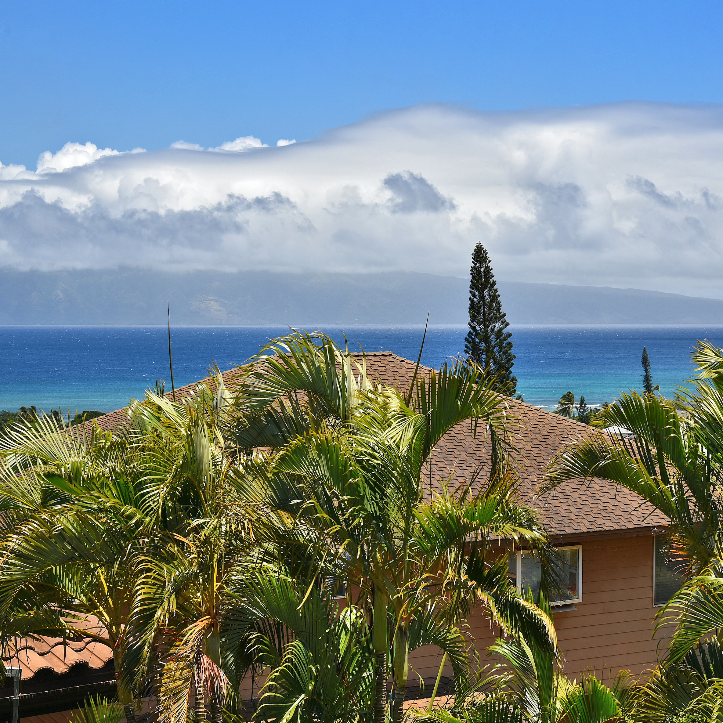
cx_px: 397
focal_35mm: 62
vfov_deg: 27.7
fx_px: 1465
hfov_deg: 27.7
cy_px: 363
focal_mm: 48
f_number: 11
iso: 100
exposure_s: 1/200
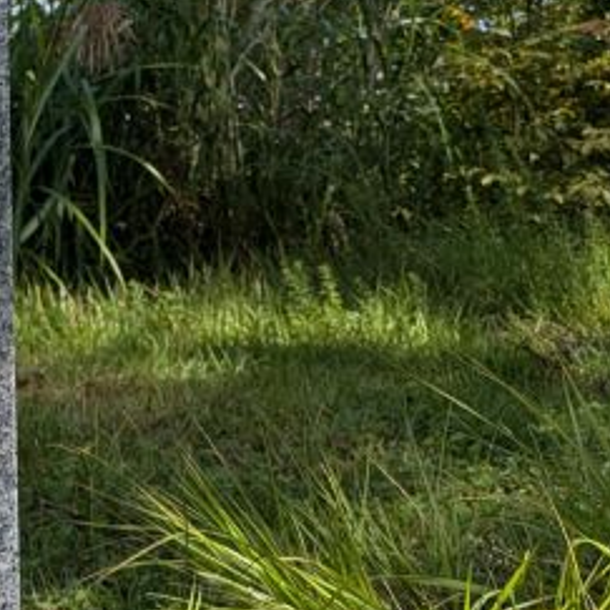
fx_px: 1635
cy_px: 171
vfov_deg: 21.0
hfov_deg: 19.6
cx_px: -158
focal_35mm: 82
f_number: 1.89
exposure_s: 1/1340
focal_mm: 5.43
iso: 50
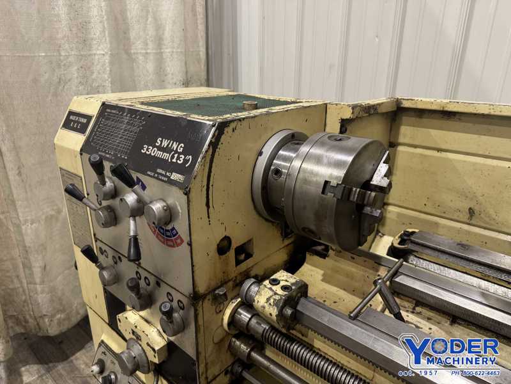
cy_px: 192
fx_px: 354
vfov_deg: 56.8
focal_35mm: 24
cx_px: 256
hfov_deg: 71.6
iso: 200
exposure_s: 1/60
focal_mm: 6.76
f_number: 1.78
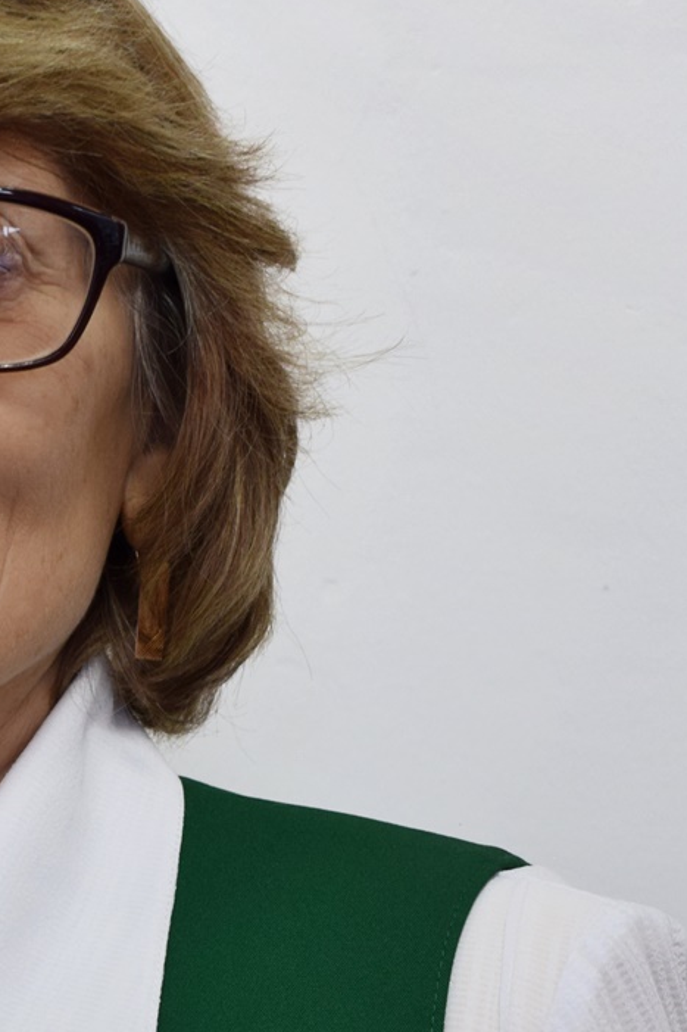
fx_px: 5298
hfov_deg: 7.4
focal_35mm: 185
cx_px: -129
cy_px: 849
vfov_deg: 11.1
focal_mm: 48
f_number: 5.3
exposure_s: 1/60
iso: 400
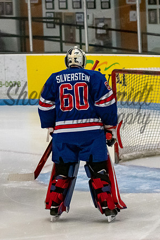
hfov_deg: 6.6
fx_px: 1387
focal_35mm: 208
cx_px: 83
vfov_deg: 9.9
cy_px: 105
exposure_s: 1/800
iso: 2000
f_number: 3.2
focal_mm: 70
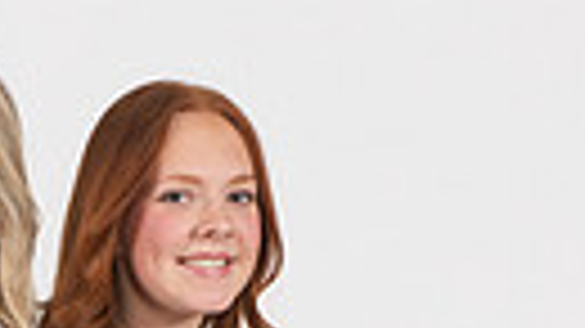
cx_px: 32
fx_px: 2248
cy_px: 854
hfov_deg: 14.6
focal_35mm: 145
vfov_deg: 7.6
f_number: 8
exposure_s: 1/320
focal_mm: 40
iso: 640
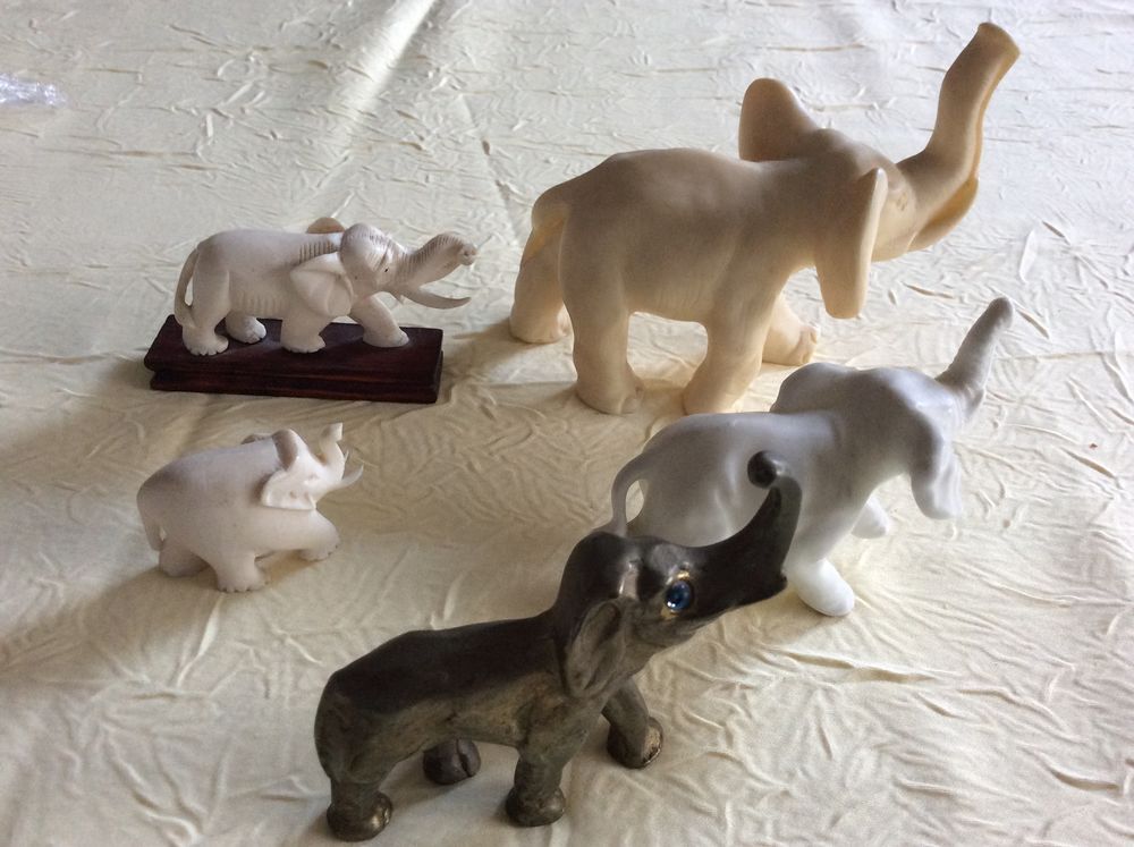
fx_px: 1047
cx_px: 567
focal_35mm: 32
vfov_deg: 44.1
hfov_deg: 56.9
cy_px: 424
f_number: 2.4
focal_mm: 3.3
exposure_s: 1/25
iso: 100
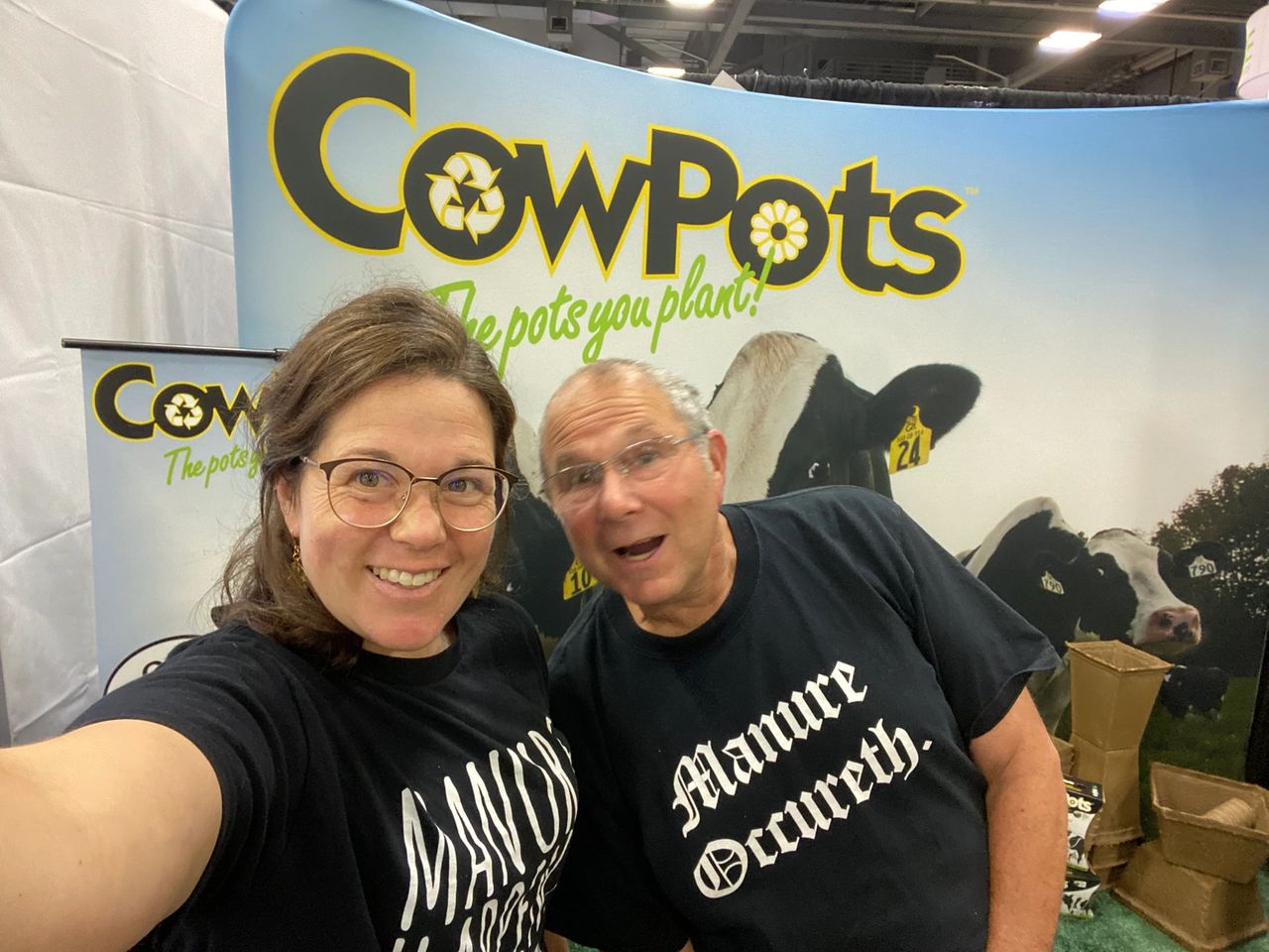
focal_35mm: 23
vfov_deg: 58.9
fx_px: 843
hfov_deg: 73.9
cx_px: 634
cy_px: 476
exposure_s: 1/40
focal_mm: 2.71
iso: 250
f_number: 2.2
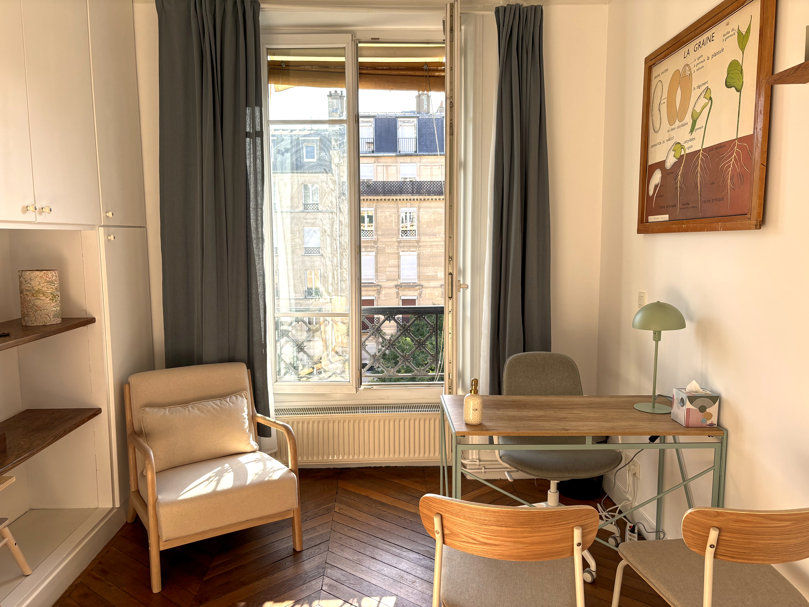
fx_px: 608
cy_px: 304
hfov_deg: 67.3
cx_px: 404
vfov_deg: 53.1
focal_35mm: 26
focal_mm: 6
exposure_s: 1/345
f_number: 1.6
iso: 50
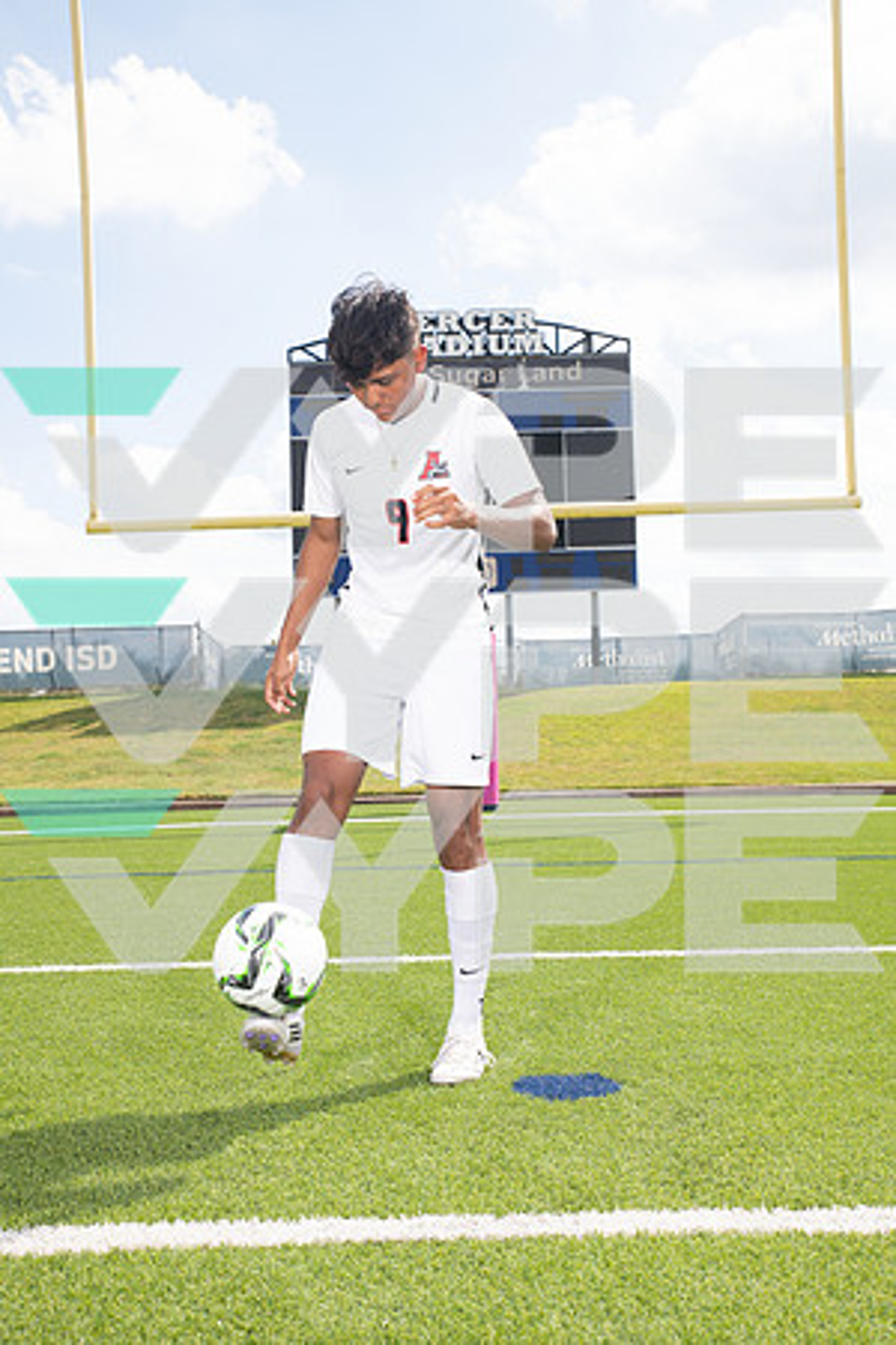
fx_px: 1493
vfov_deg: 48.5
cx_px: 448
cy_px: 672
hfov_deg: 33.4
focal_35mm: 40
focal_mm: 40
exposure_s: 1/320
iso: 125
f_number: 7.1
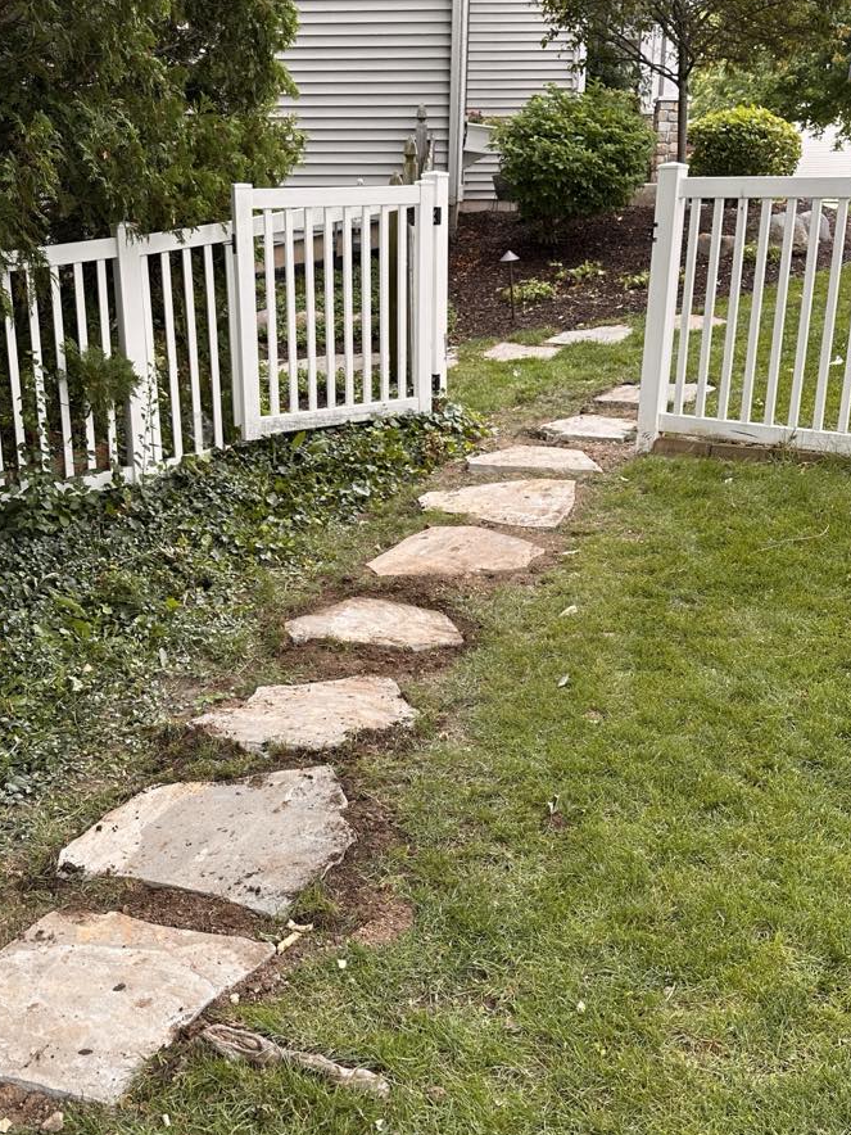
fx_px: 1246
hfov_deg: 37.6
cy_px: 591
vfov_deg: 49.0
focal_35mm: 38
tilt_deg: -16.7
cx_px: 353
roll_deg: -0.1
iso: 80
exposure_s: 1/121
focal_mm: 6.86
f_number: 1.78
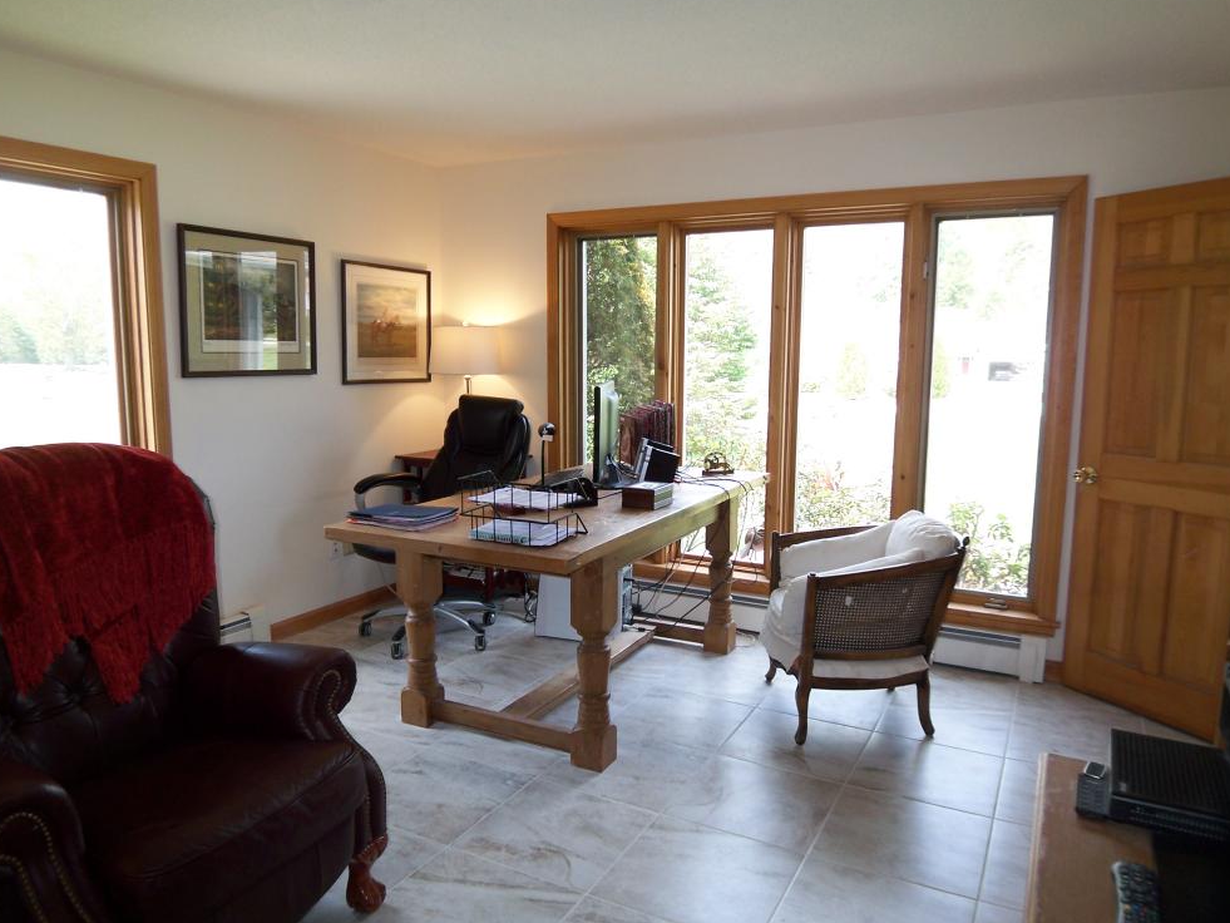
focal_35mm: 24
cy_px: 463
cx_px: 604
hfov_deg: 71.6
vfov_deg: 56.8
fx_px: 853
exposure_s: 1/40
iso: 50
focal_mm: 3.8
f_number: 2.8
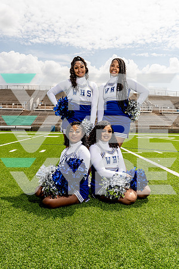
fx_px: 231
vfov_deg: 60.3
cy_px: 134
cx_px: 90
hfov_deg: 42.3
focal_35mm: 31
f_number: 8
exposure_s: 1/250
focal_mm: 31
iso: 100
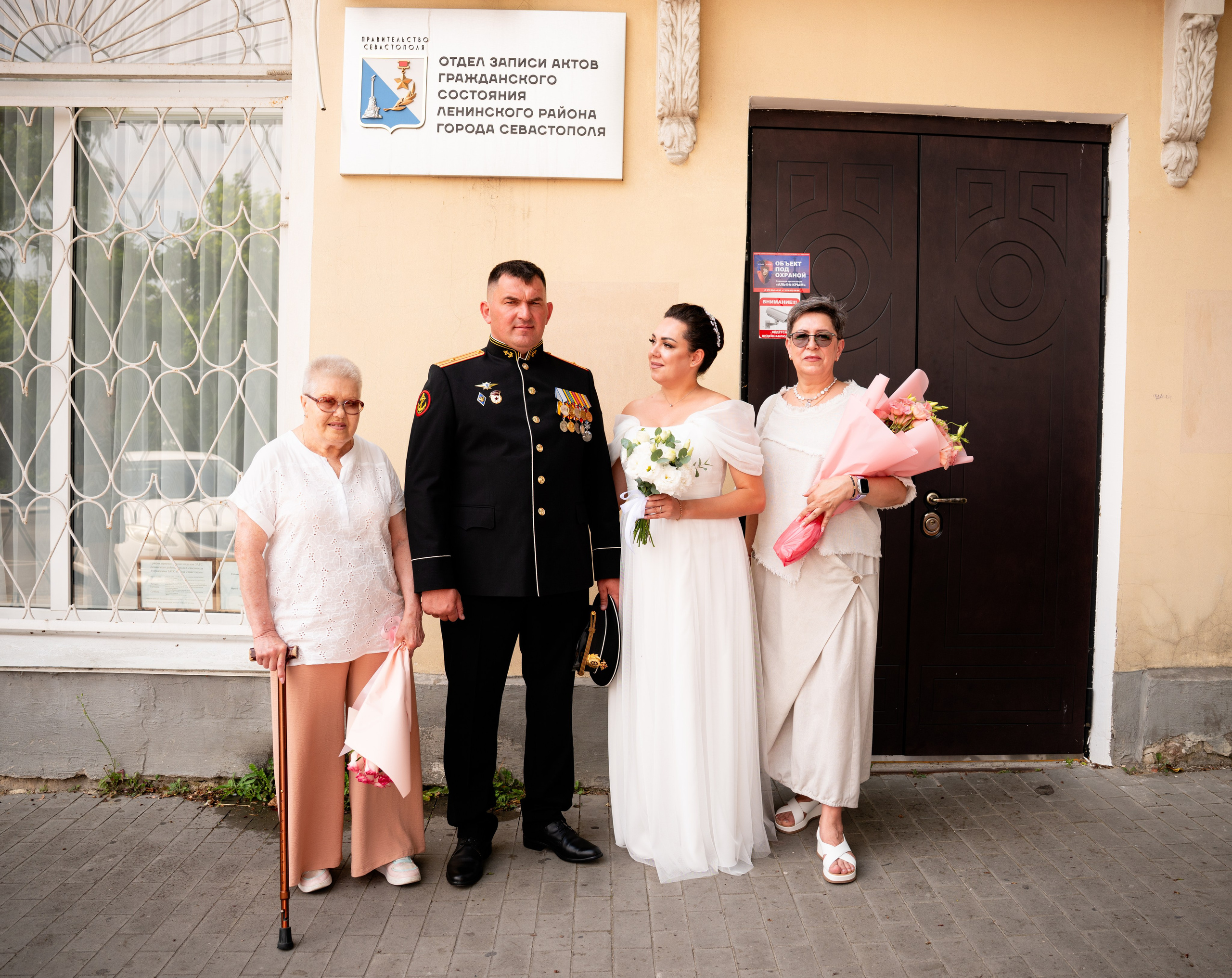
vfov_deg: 51.9
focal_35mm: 28
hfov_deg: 63.0
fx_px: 1005
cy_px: 476
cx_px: 647
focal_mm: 24
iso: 100
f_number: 3.5
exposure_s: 1/320
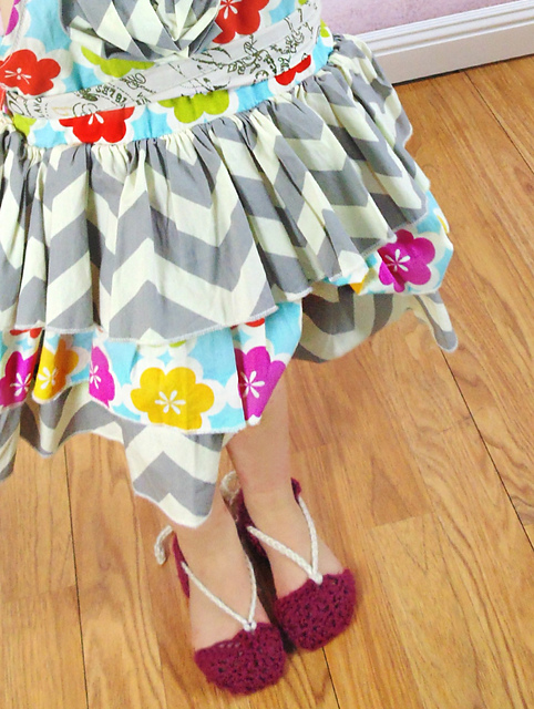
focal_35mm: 27
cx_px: 267
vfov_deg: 65.2
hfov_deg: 51.5
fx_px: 554
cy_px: 354
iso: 160
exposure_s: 1/30
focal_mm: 4.8
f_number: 3.2
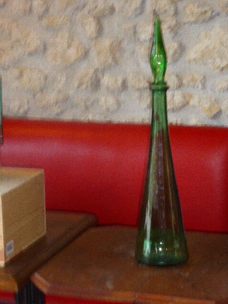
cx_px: 114
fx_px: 1018
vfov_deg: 17.0
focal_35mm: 116
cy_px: 151
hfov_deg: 12.8
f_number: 5.3
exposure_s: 1/60
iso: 800
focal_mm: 20.6
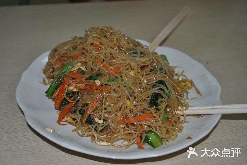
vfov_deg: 26.5
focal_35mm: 51
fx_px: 350
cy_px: 82
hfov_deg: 38.8
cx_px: 124
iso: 200
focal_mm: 34
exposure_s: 1/60
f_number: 5
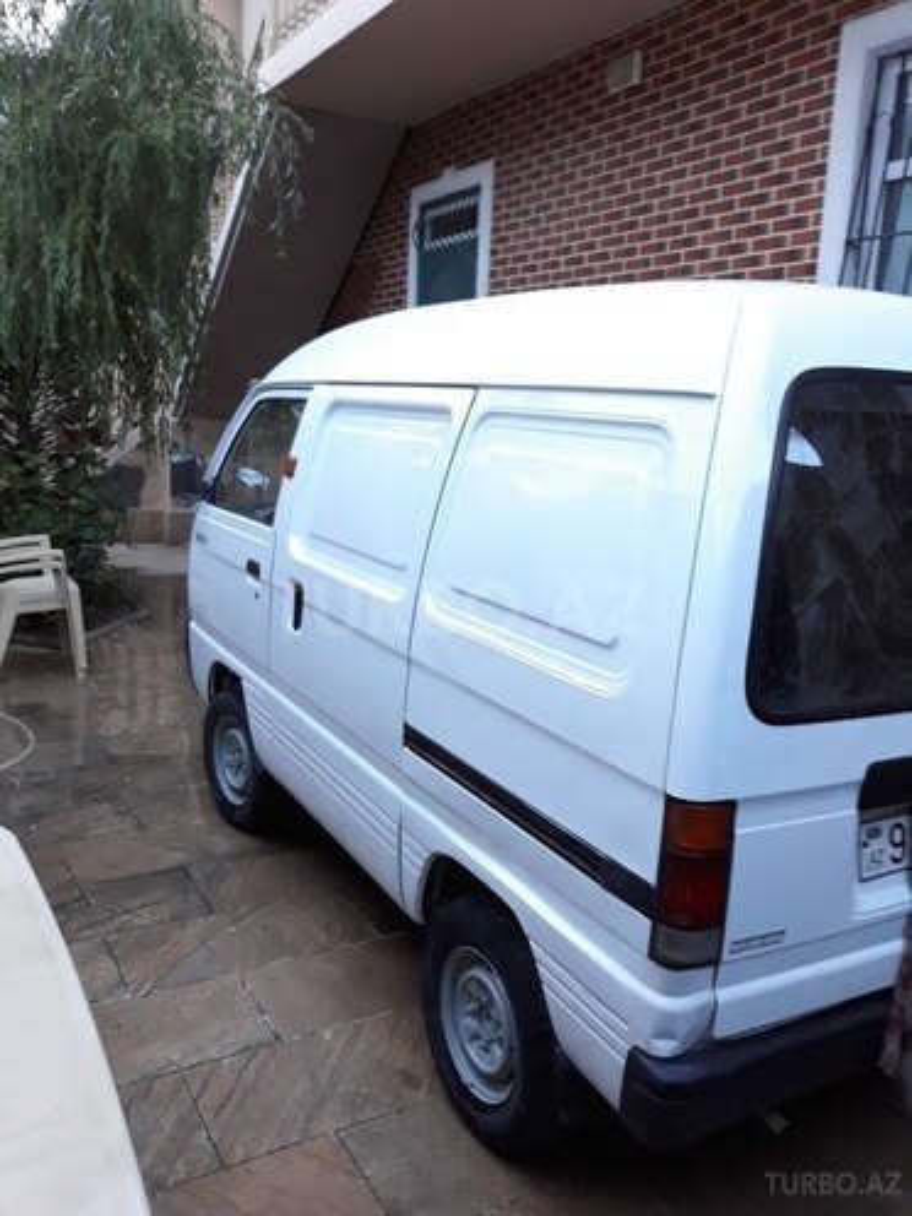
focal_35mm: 27
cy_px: 608
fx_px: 948
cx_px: 456
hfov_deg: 51.4
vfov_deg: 65.3
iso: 200
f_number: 1.7
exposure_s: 1/33
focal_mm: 3.71
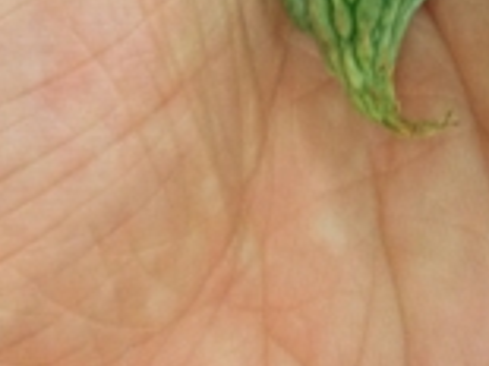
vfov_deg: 8.5
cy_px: -423
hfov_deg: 12.1
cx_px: 420
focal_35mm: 163
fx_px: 2301
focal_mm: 4.28
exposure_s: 1/20
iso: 160
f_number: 2.4
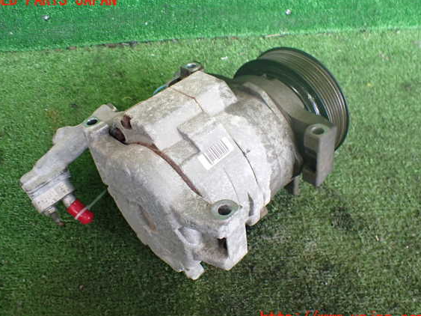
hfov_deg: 56.8
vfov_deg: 44.1
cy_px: 159
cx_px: 205
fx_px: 389
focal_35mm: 32
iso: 500
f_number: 2.3
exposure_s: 1/125
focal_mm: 5.4
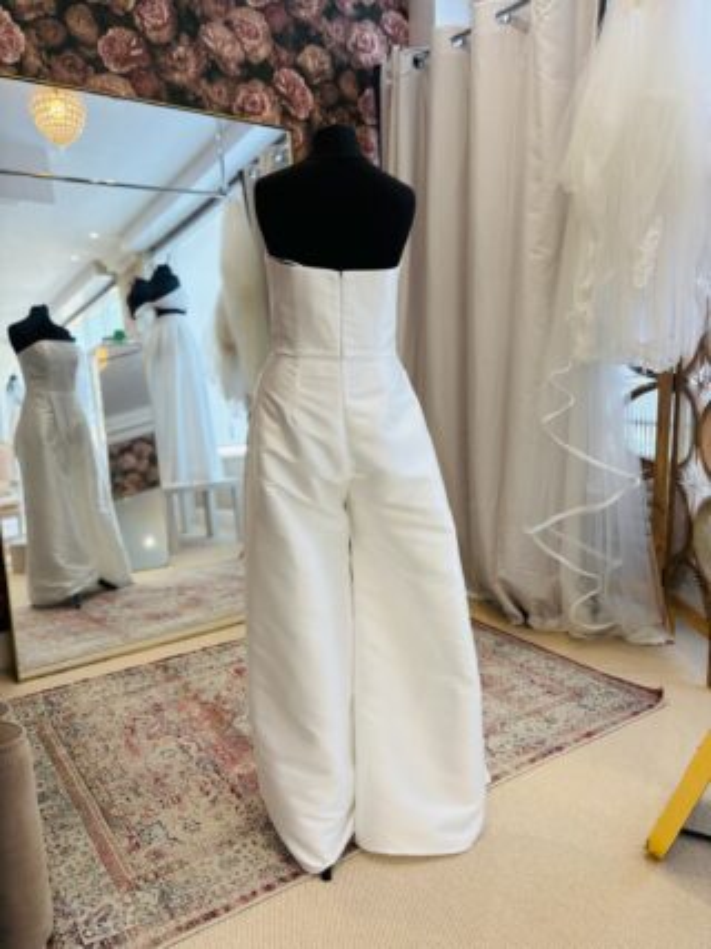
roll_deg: +0.9
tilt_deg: -10.4
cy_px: 474
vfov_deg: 67.3
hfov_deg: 53.0
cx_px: 356
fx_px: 712
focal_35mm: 26
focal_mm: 5.96
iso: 40
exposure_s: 1/100
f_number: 1.6
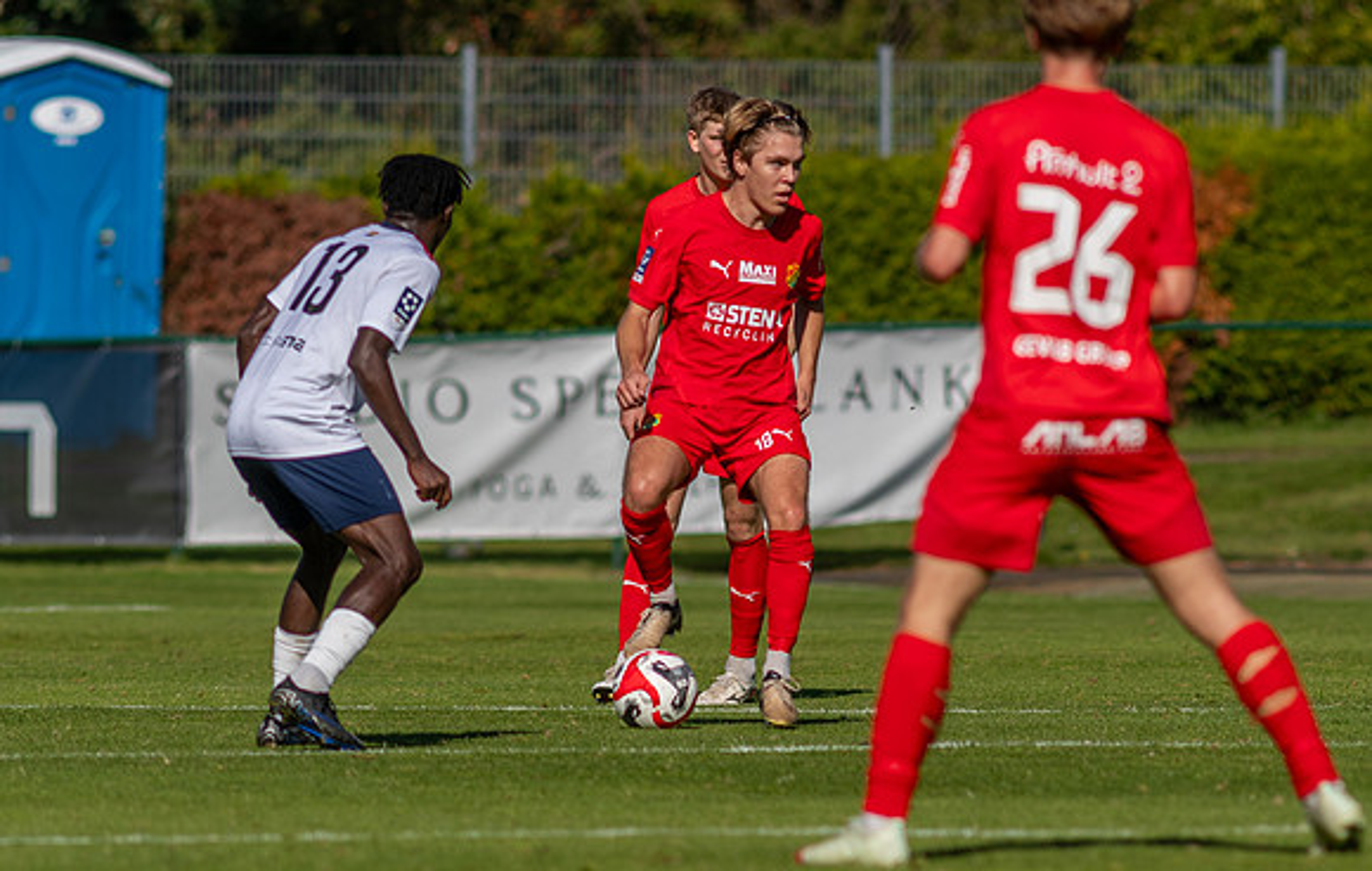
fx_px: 26769
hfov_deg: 2.9
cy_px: 506
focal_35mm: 713
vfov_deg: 1.9
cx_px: 787
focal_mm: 300
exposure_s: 1/2000
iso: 100
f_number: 3.5
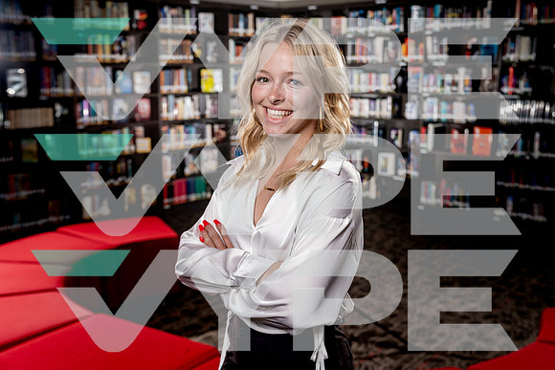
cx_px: 278
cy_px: 185
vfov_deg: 30.5
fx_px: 678
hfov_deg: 44.5
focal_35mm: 44
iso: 160
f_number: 4
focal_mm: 44
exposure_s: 1/250
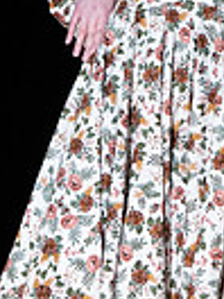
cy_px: 41
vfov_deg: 4.1
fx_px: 4202
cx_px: 171
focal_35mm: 487
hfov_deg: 3.1
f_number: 3.5
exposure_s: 1/640
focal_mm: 85
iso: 800
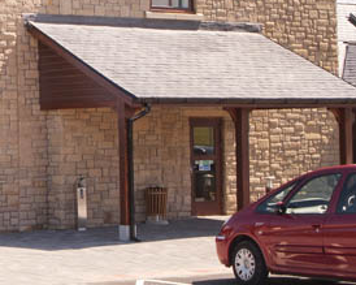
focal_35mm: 115
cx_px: -125
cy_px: 16
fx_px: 1211
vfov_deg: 13.3
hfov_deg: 15.8
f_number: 11
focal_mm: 28
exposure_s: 1/125
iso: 200
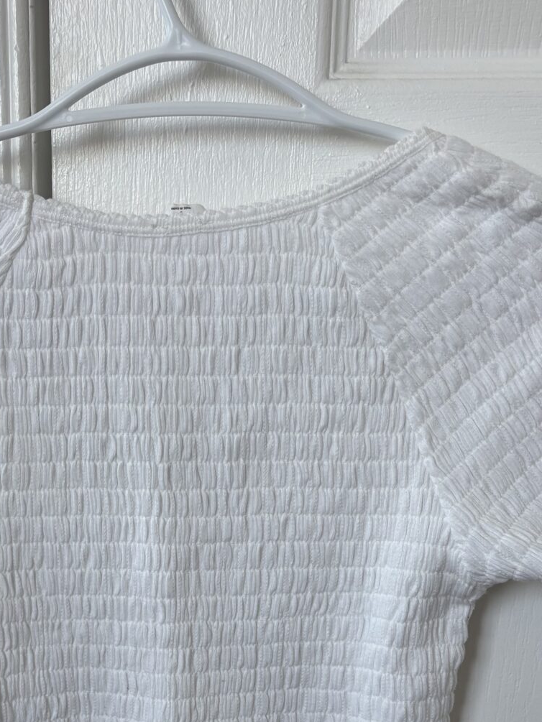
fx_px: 1106
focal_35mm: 53
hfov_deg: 27.4
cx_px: 197
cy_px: 604
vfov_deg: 34.7
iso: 40
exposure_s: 1/121
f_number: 1.6
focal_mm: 5.96
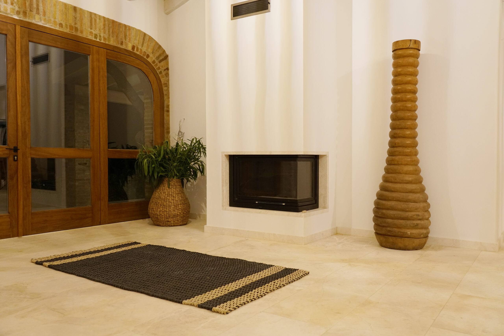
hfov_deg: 63.6
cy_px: 168
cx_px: 252
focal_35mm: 29
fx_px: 406
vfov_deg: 45.0
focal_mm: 29
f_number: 4
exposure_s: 1/30
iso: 1600
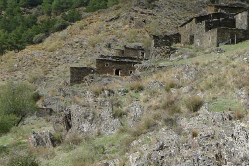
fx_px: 816
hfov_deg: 17.1
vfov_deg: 11.6
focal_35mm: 118
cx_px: 233
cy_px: 96
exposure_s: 1/800
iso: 80
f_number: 4
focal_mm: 12.8
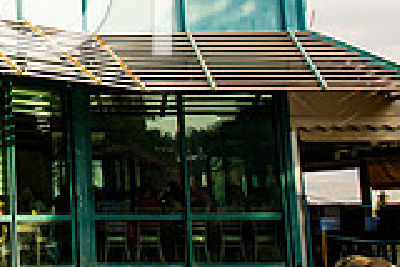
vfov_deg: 15.4
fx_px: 968
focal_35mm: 87
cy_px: -14
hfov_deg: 21.2
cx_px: -120
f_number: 2.8
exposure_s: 1/4000
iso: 800
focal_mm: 24
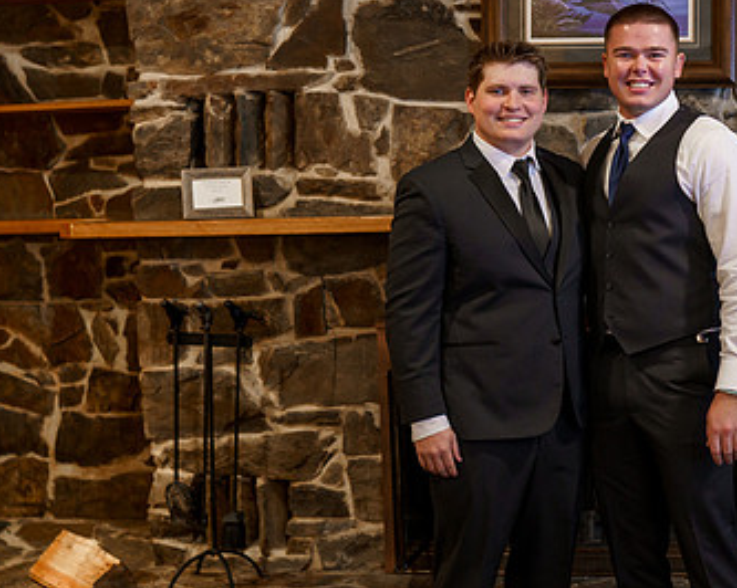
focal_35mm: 69
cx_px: 510
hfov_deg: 27.3
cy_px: 286
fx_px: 1504
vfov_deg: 22.1
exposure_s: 1/160
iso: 1600
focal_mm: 35
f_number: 2.2
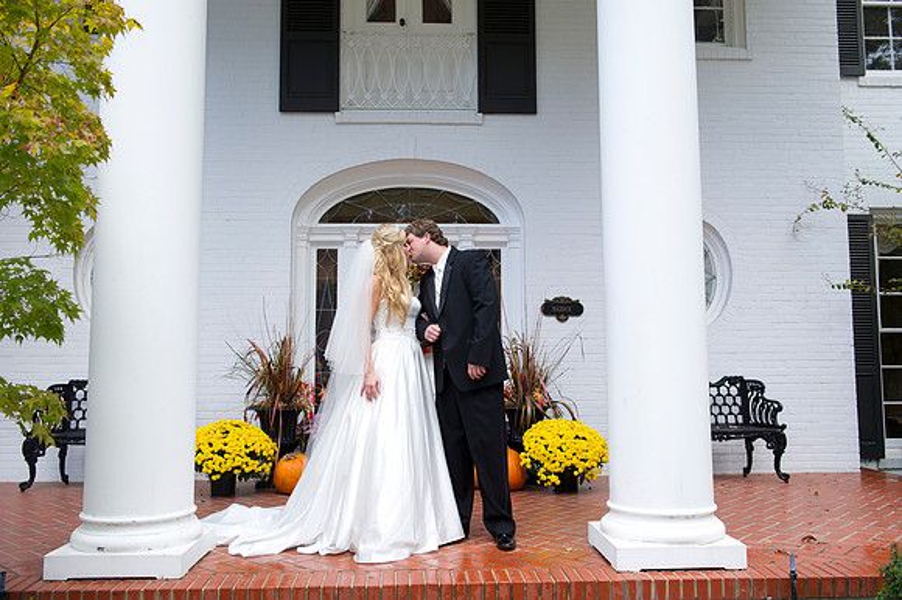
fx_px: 801
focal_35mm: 32
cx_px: 451
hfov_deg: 58.7
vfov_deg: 41.1
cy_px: 300
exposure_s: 1/200
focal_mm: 32
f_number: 5
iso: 400
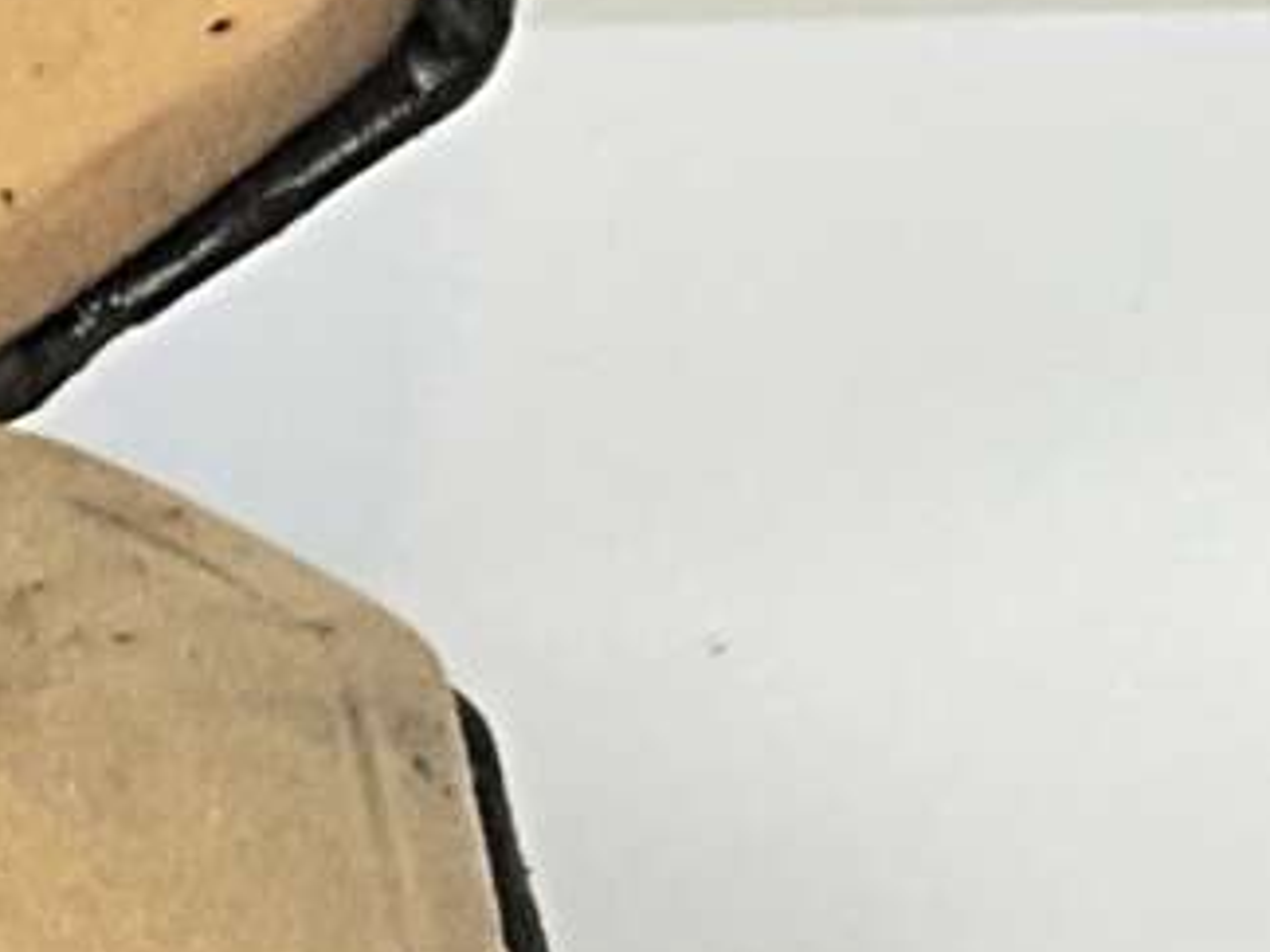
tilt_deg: -50.6
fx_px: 8402
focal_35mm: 229
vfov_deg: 6.3
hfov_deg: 7.4
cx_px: -2905
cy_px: 1880
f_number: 1.8
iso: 50
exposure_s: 1/100
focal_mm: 3
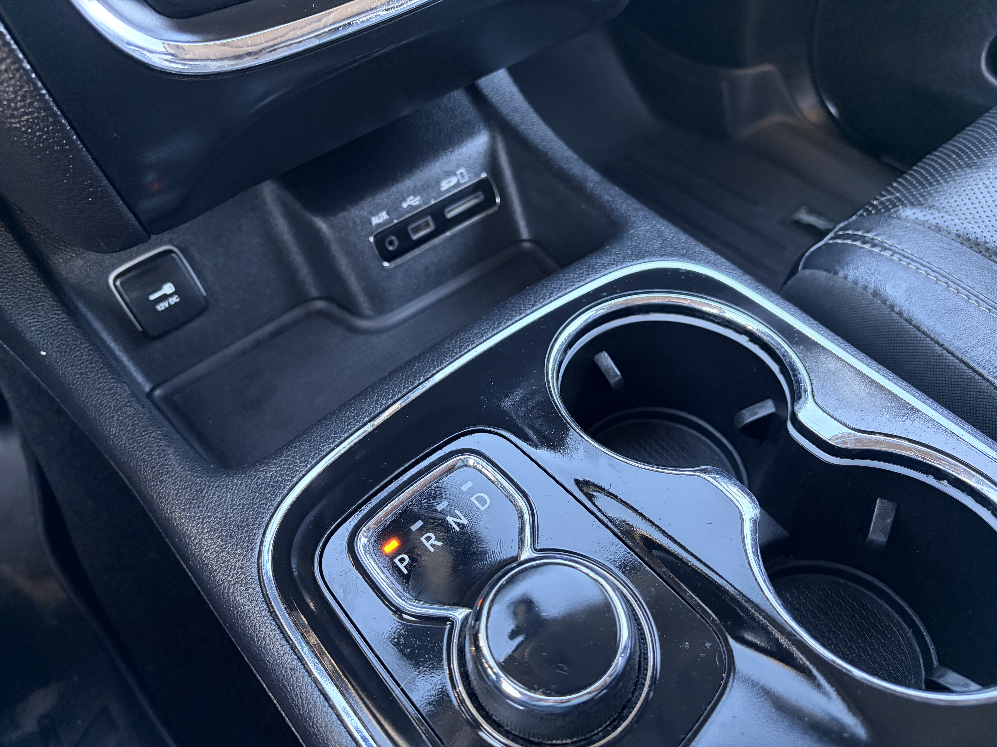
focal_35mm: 26
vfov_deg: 53.1
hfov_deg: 67.3
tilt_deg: -48.8
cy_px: 374
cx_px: 498
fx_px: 749
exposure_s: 1/60
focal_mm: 5.96
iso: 400
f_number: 1.6
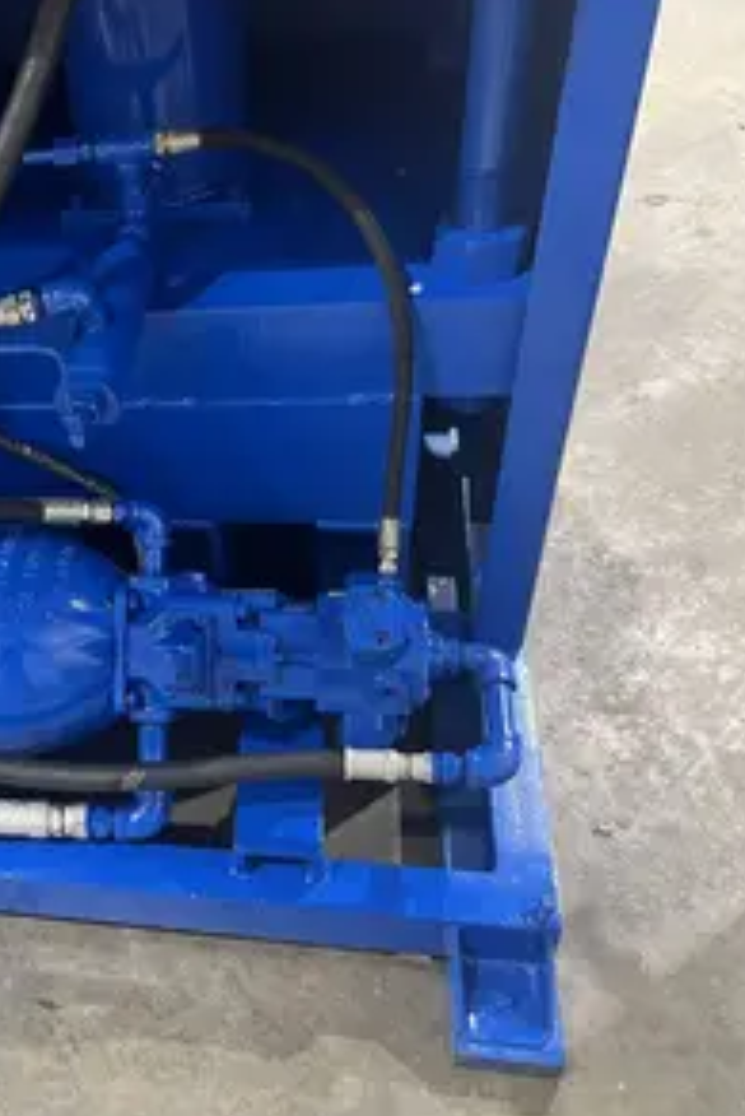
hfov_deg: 33.3
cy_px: 554
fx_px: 1147
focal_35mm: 37
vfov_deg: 51.9
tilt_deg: -46.2
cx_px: 23
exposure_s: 1/60
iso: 500
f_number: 1.5
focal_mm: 5.7
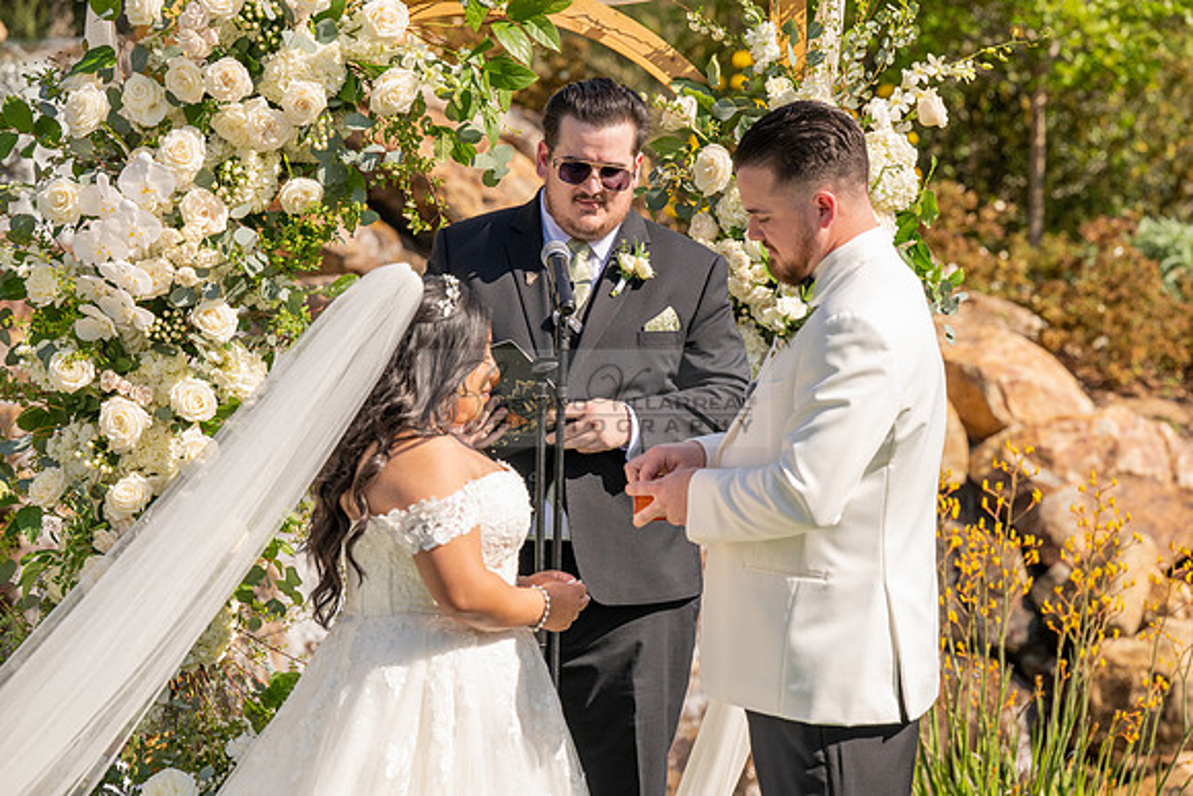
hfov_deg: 15.8
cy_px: 398
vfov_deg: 10.6
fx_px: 4309
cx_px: 596
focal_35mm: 130
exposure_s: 1/1000
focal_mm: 130
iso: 200
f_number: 5.6
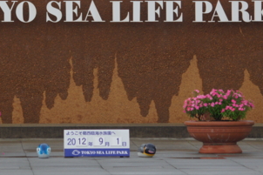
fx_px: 2833
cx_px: 105
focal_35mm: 388
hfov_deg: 5.3
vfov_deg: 3.5
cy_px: 6
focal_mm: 130
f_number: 5.6
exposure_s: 1/400
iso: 200
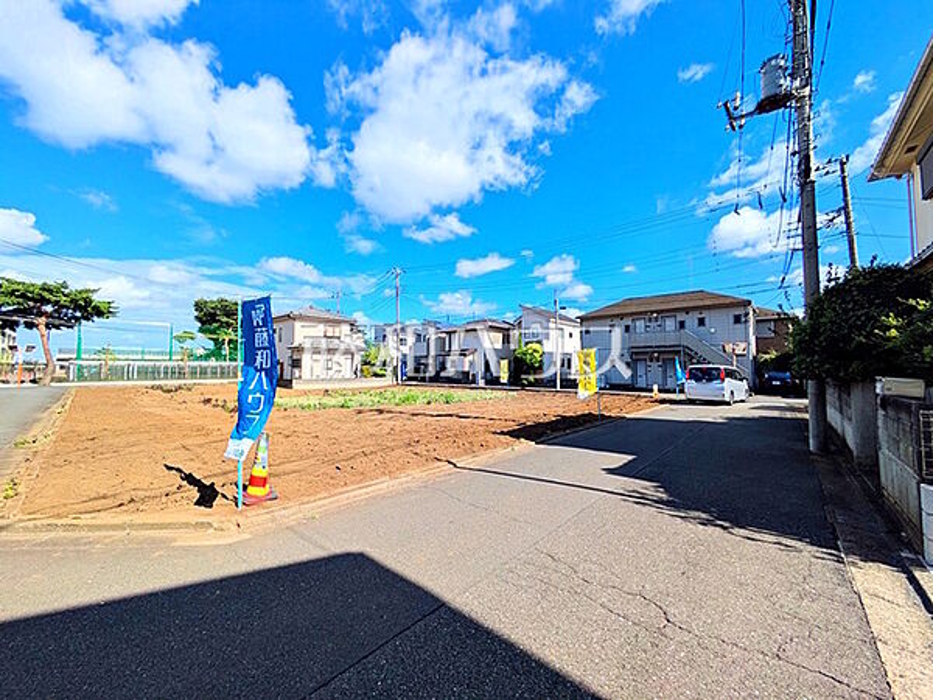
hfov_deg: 102.1
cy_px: 350
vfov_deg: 85.7
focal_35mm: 14
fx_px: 377
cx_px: 466
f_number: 2.2
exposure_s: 1/1815
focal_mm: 1.83
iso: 46
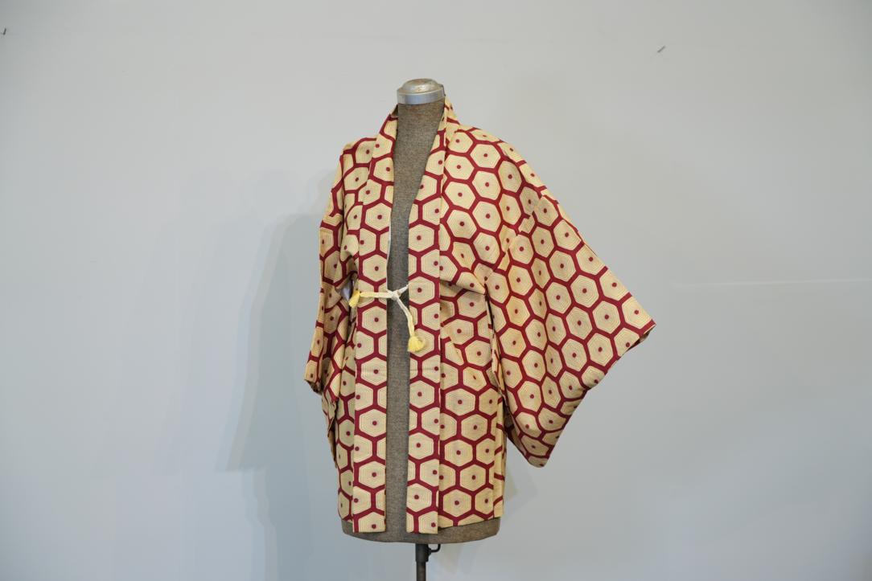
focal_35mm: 68
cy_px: 290
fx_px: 1647
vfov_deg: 20.0
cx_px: 436
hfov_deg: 29.7
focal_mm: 68
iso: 640
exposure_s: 1/80
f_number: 4
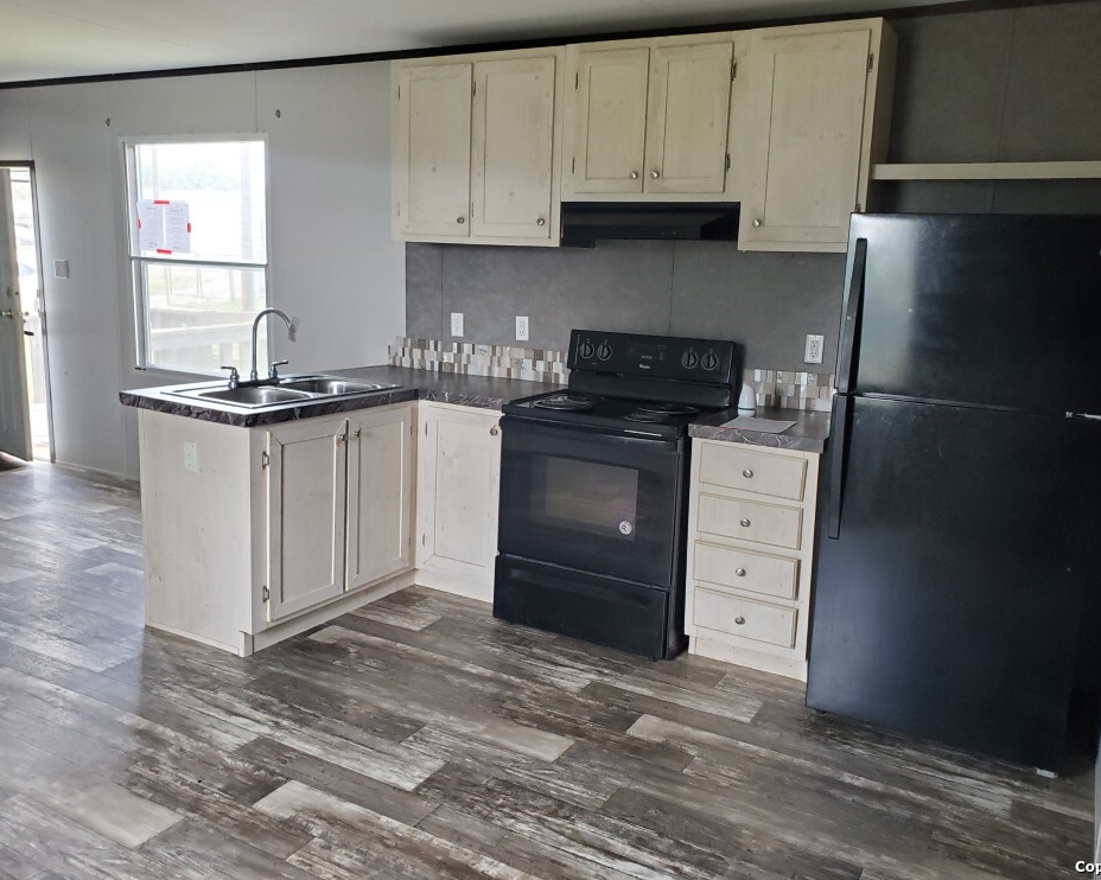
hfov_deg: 62.1
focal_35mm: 28
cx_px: 593
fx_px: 912
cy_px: 440
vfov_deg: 51.5
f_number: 2.4
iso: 320
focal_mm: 4.3
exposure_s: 1/120
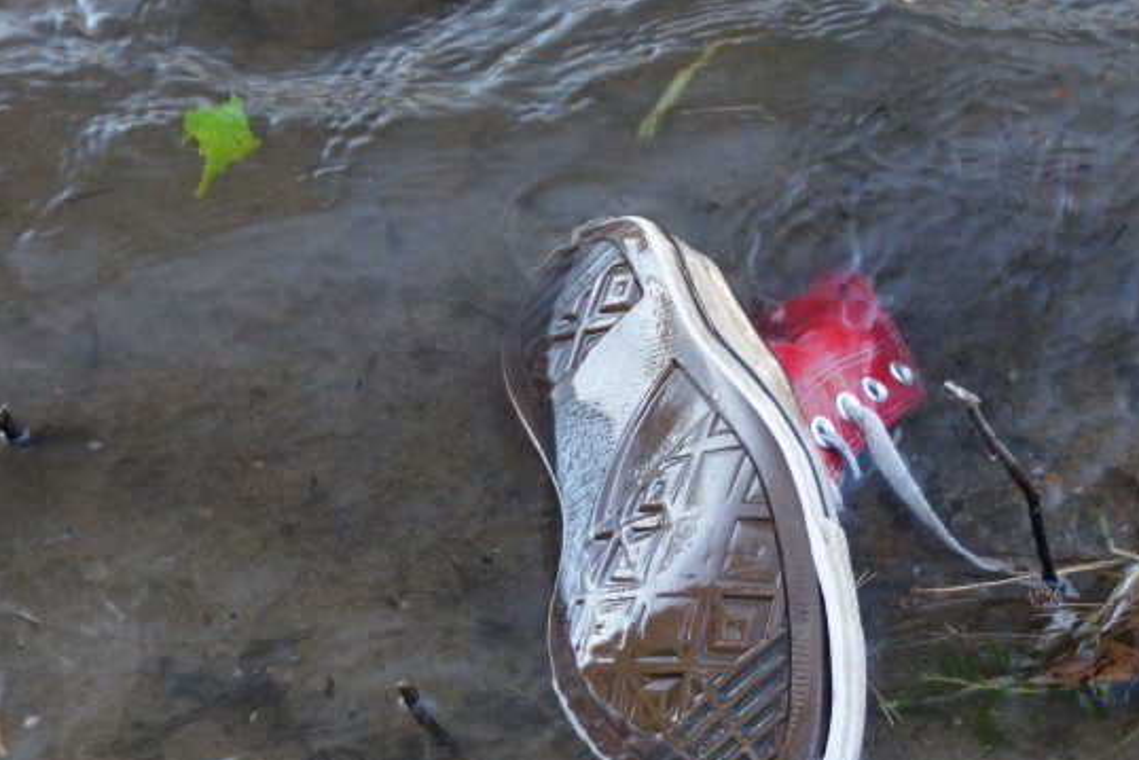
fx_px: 6612
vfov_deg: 6.6
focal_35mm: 209
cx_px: 647
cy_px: 464
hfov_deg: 9.8
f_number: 5.6
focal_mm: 75
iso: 1000
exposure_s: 1/125
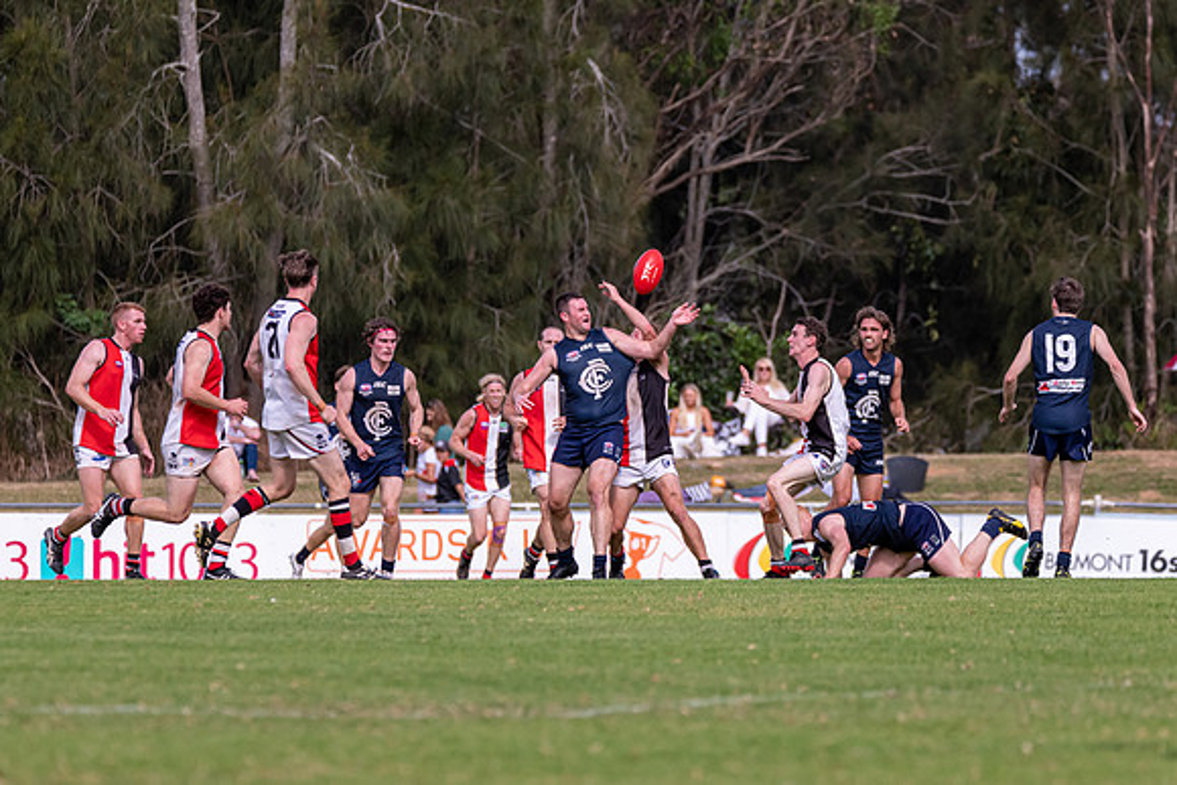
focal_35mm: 381
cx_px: 584
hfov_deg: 5.4
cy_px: 354
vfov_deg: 3.6
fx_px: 12445
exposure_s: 1/2500
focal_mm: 300
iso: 800
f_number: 6.3
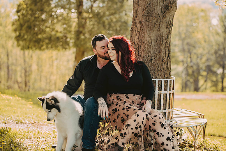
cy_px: 76
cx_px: 113
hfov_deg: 22.6
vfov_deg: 15.2
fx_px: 565
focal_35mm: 90
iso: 400
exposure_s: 1/500
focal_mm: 90
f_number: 2.8
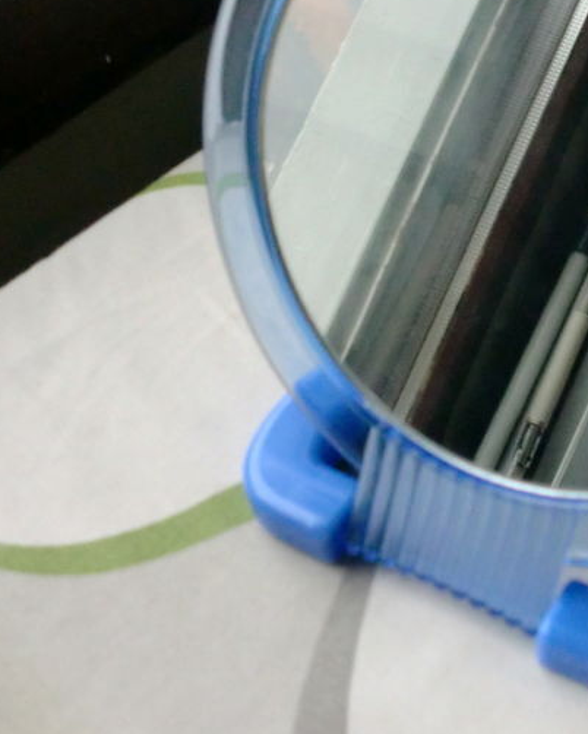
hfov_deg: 21.6
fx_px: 1478
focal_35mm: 68
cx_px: 604
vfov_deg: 27.7
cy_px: 222
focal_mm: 6.3
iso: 400
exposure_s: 1/60
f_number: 3.1
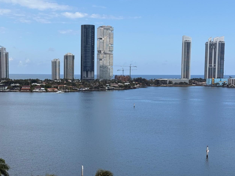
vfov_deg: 24.0
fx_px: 414
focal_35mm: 61
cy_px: 107
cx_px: 88
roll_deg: -0.9
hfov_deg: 31.5
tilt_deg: -4.7
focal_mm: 6.76
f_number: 1.78
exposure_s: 1/4878
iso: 64
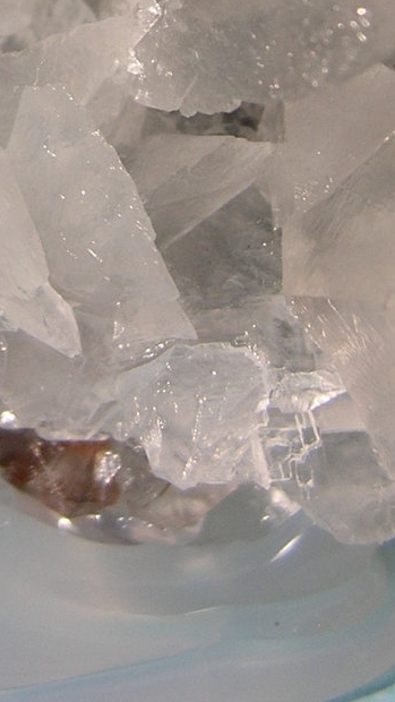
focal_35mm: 104
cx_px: 47
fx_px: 1935
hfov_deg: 11.6
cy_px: -114
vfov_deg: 19.5
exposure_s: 1/149
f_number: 2.7
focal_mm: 6.2
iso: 50
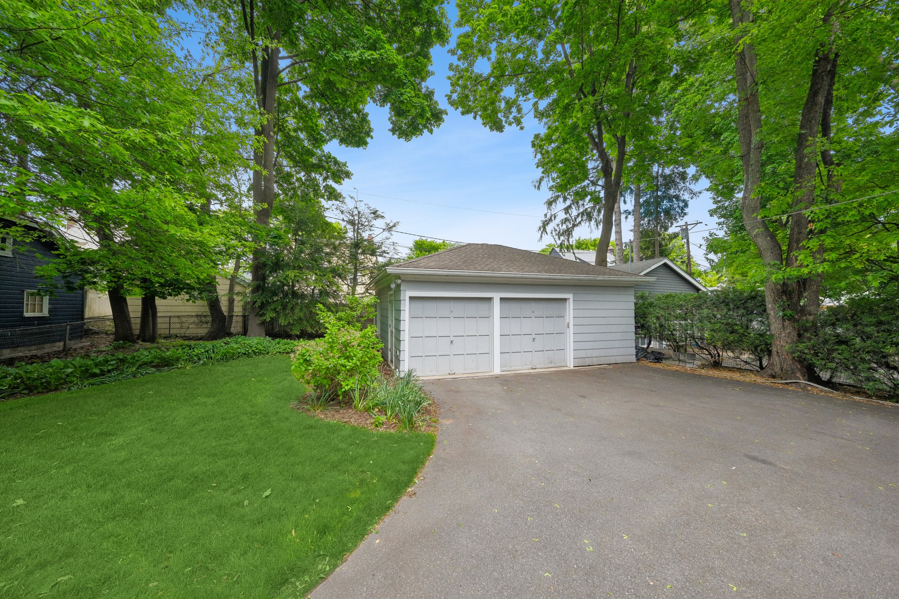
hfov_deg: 112.6
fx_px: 300
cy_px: 300
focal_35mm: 12
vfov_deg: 90.0
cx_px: 450
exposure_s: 1/1000
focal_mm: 8
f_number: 5.6
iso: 640
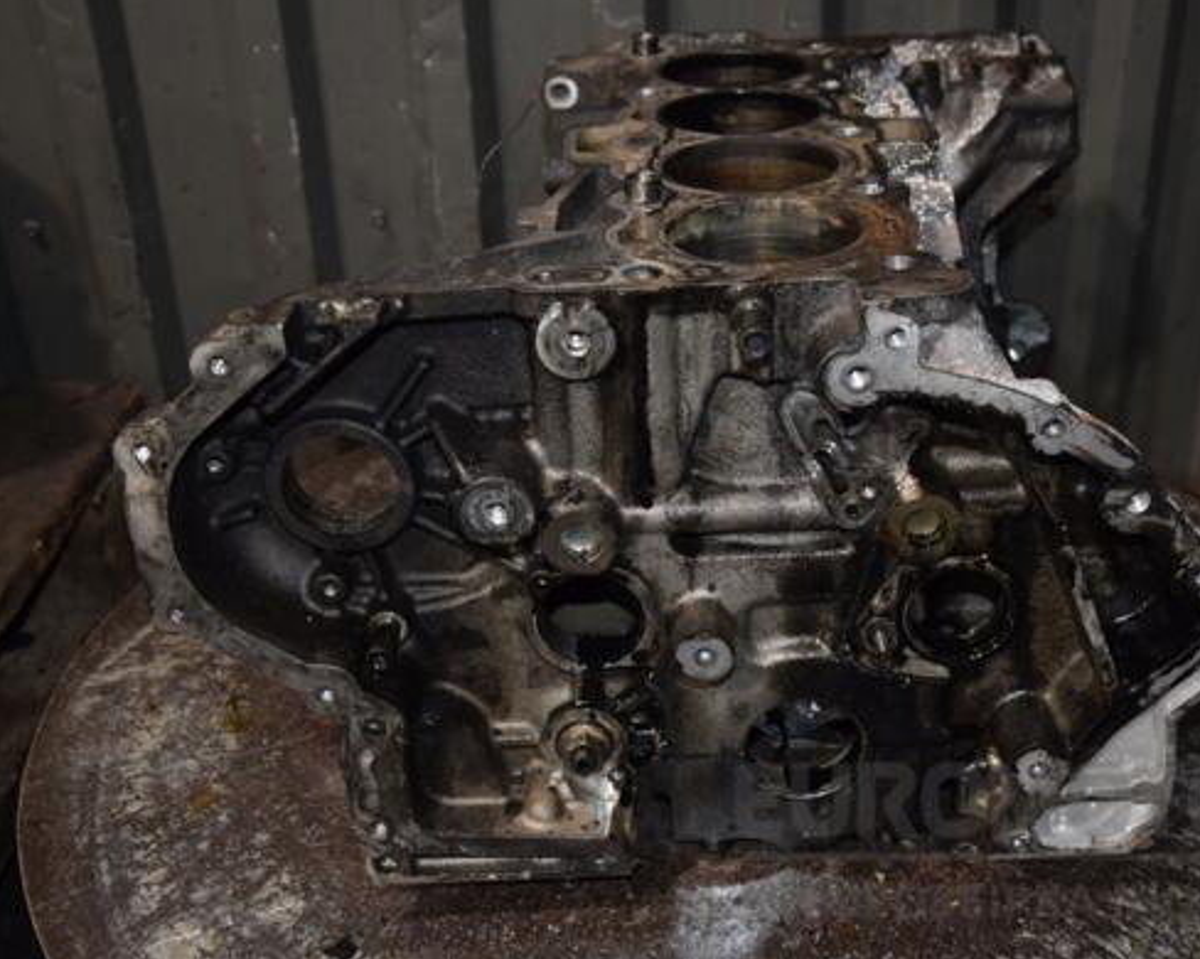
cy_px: 472
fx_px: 1598
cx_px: 689
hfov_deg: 41.1
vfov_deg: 33.4
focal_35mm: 45
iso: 800
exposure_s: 1/60
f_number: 5
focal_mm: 26
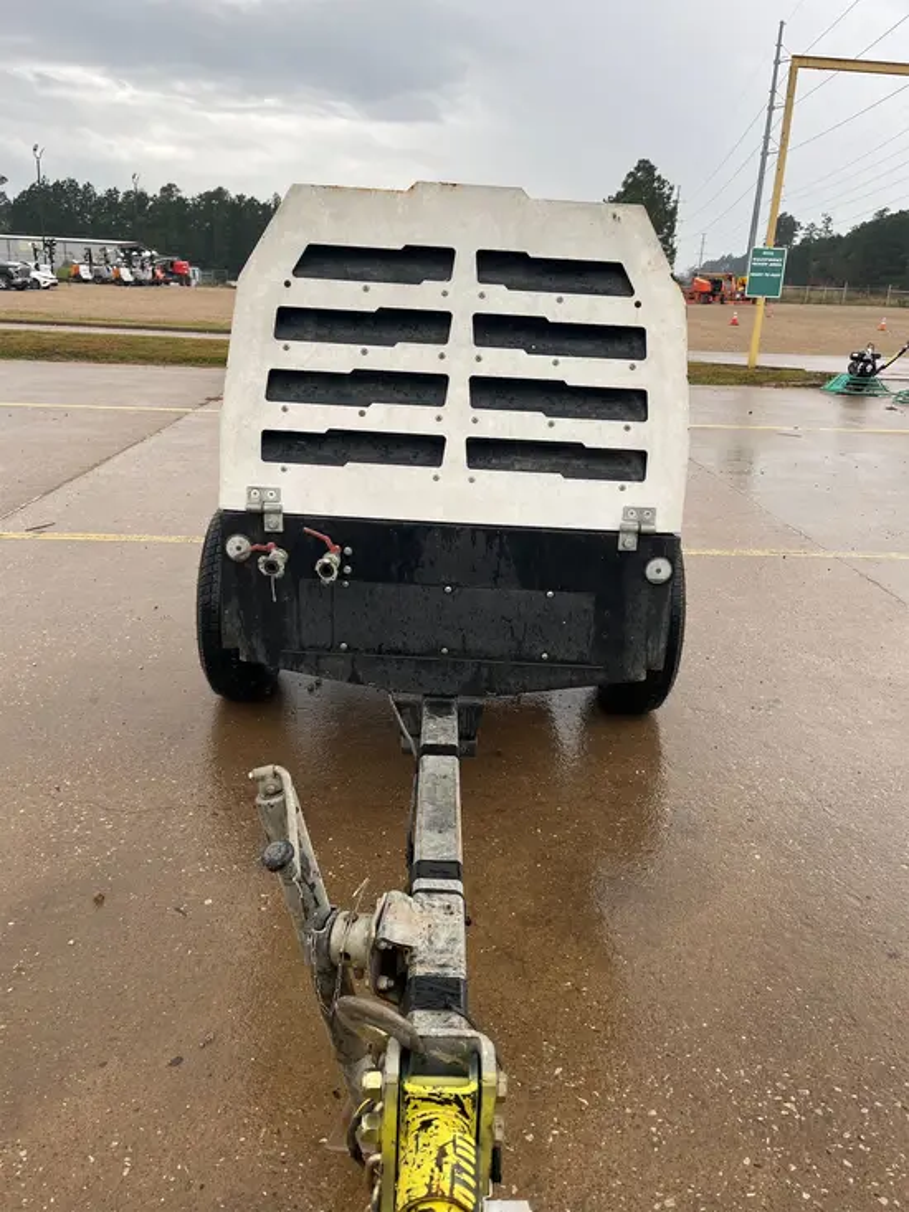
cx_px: 454
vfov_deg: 67.3
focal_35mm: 26
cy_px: 606
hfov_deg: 53.1
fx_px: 910
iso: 40
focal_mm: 5.1
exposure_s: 1/122
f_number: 1.6
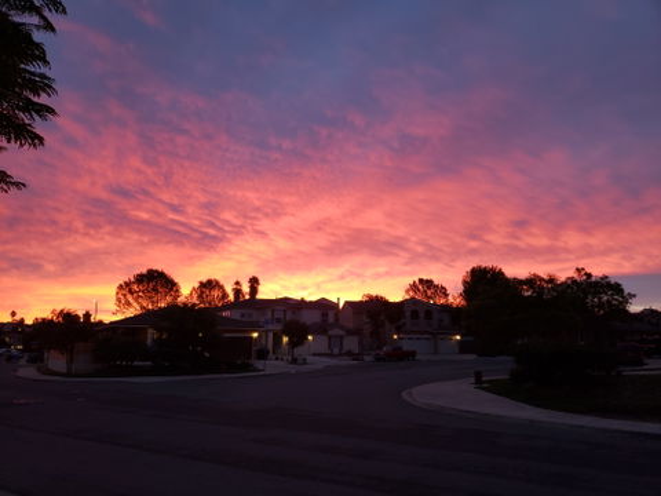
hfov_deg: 67.3
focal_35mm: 26
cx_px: 330
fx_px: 496
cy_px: 248
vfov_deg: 53.1
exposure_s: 1/60
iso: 125
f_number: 1.5
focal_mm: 4.3
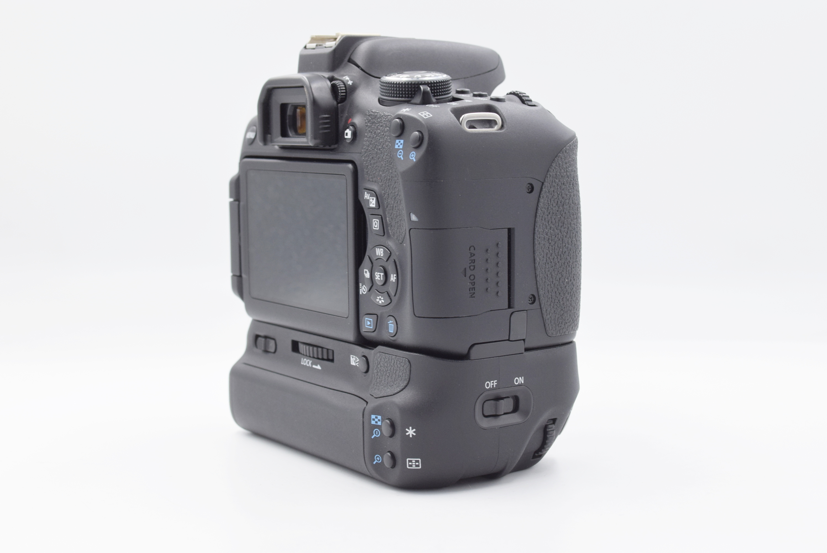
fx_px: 1448
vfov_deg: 21.6
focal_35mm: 63
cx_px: 414
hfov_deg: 31.9
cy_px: 276
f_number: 8
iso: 400
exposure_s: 1/100
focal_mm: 42
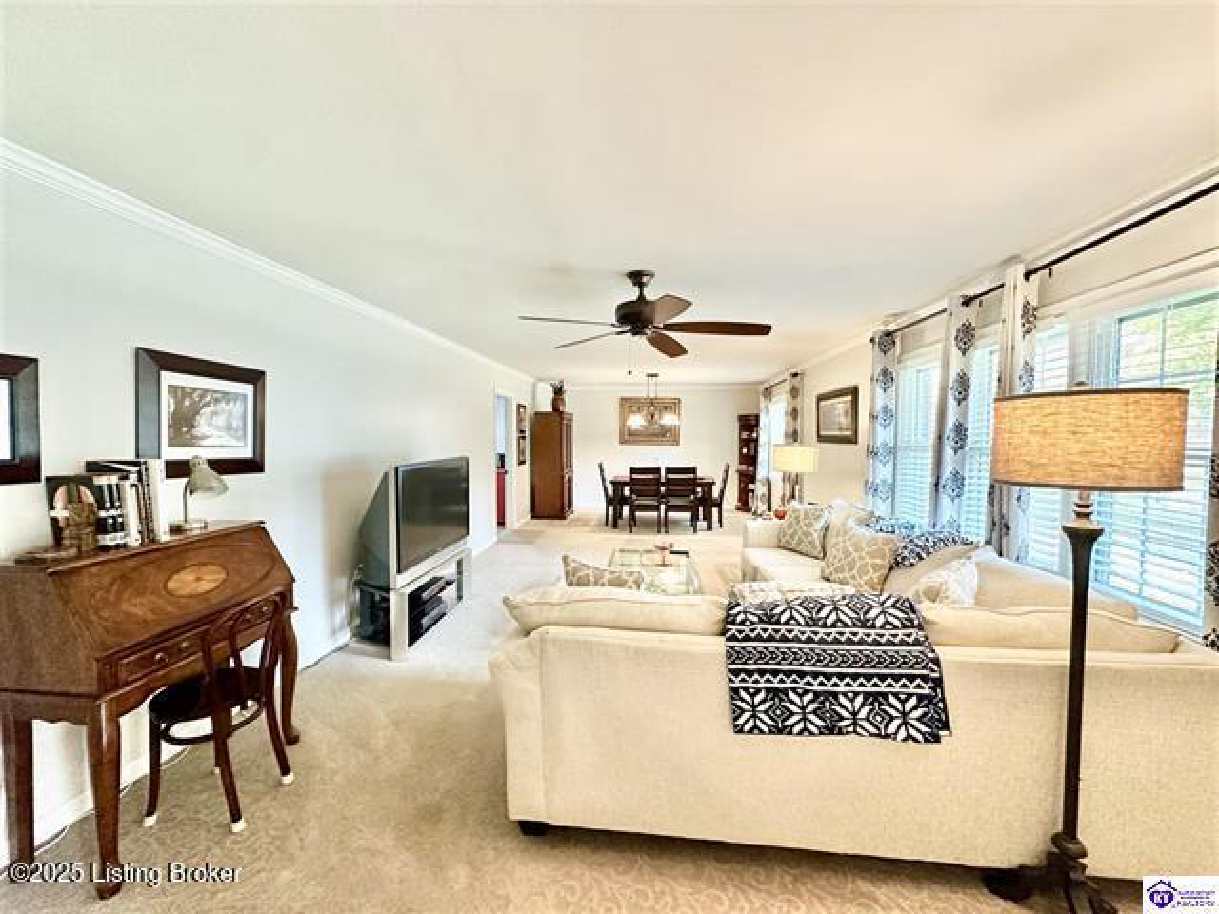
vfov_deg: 85.7
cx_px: 610
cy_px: 457
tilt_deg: -2.0
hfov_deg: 102.1
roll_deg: -0.4
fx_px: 493
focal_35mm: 14
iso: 500
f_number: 2.2
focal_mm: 2.22
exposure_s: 1/60
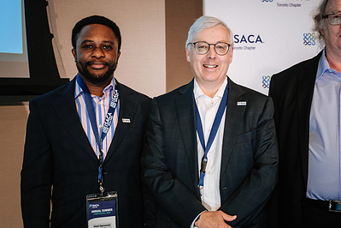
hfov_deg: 31.9
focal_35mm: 62
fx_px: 587
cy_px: 130
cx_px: 250
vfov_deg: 21.9
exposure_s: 1/60
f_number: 2.8
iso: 800
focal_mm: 26.6
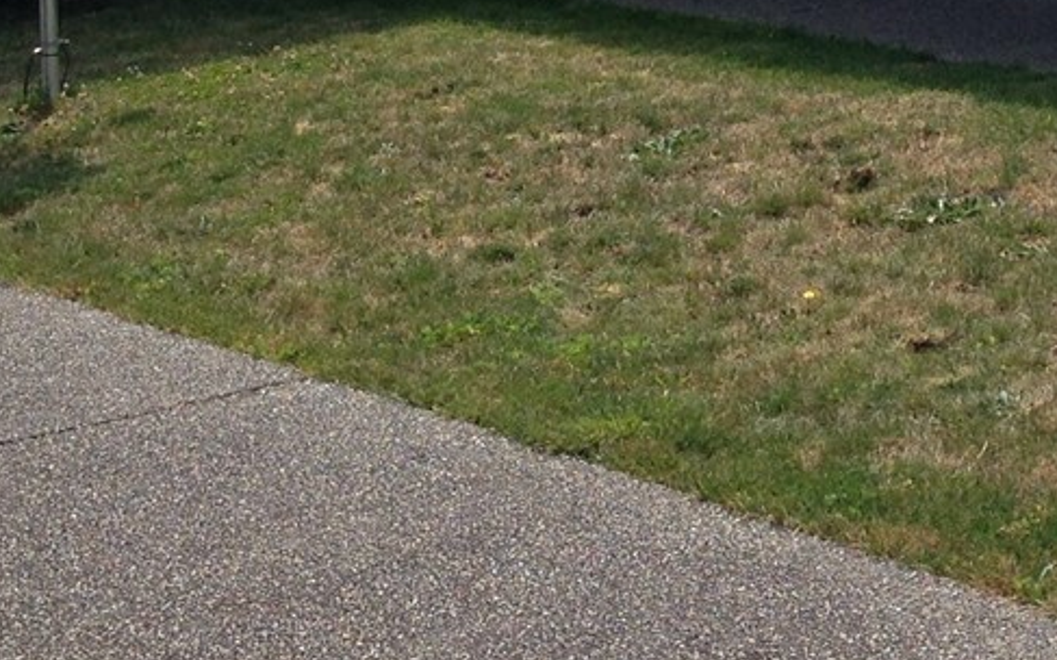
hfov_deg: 17.7
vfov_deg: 11.0
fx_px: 3312
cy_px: -310
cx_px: 1068
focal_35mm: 115
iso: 50
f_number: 2.4
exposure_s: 1/821
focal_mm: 4.13
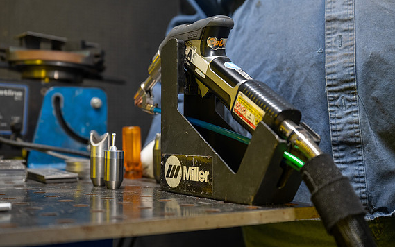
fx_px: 581
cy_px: 120
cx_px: 195
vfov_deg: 24.0
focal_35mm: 54
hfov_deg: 37.5
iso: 800
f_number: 3.5
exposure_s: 1/80
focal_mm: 52
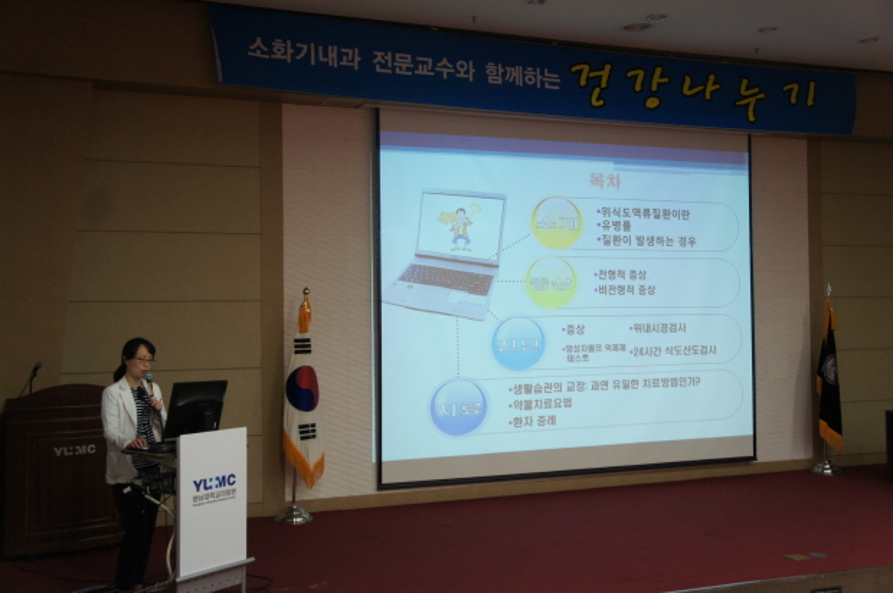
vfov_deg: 35.4
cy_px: 296
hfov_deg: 51.3
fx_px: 929
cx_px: 446
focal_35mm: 38
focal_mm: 25
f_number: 4
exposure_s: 1/40
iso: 640
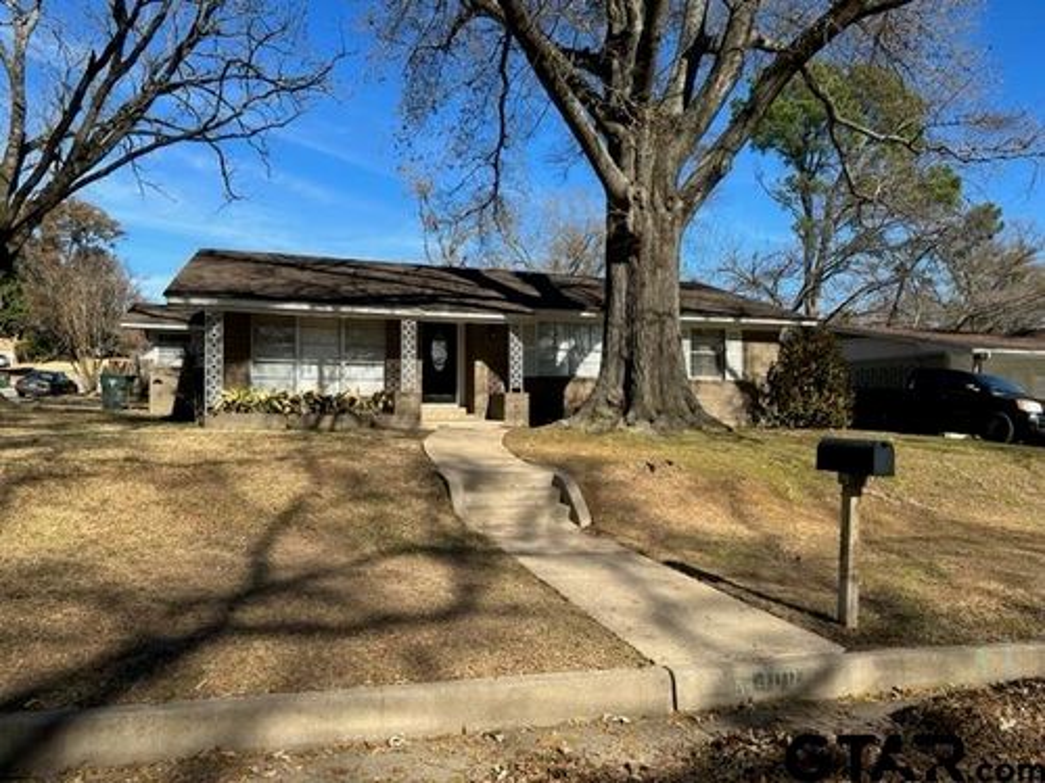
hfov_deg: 71.6
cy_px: 392
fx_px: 725
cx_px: 522
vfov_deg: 56.8
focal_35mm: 24
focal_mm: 6.86
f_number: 1.78
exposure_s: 1/2967
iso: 80
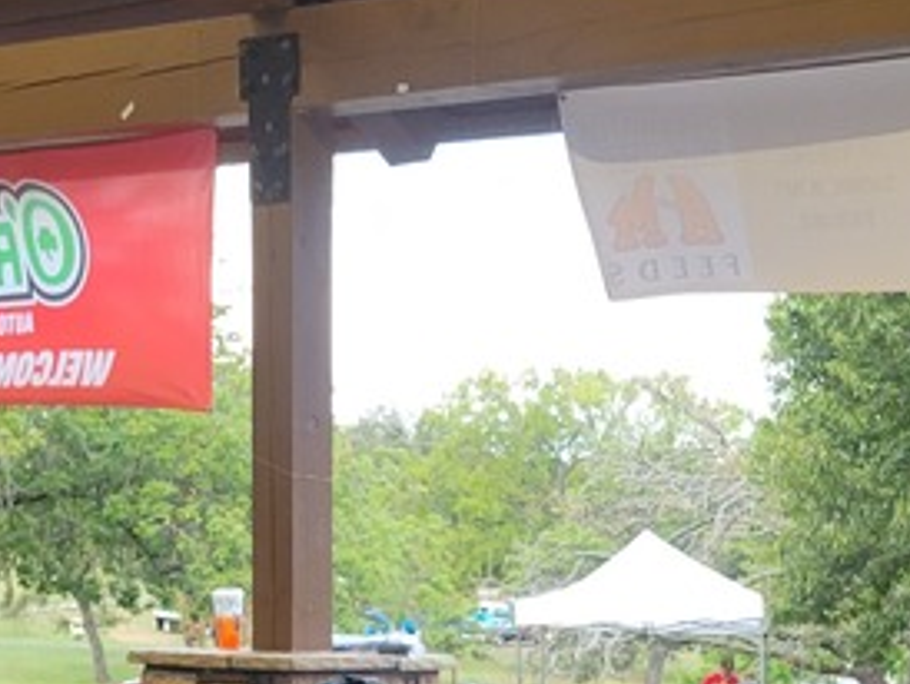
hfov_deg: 20.0
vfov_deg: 14.1
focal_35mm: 97
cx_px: 737
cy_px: 1072
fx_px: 2552
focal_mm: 5.4
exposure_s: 1/120
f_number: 1.8
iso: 160
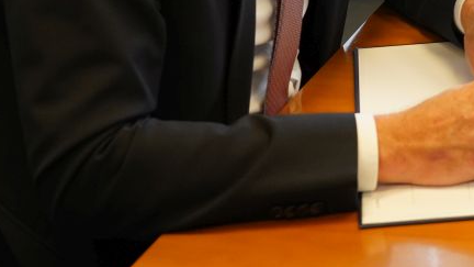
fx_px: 1936
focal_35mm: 154
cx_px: 425
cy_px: -103
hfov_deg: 13.8
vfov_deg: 7.8
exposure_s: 1/320
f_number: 5
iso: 3200
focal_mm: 62
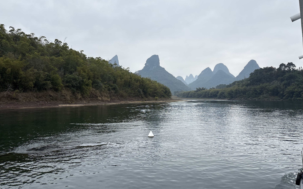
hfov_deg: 66.5
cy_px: 86
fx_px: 231
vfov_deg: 44.5
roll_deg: +0.1
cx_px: 149
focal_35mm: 28
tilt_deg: +3.3
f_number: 1.6
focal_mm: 5.96
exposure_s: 1/1337
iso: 50
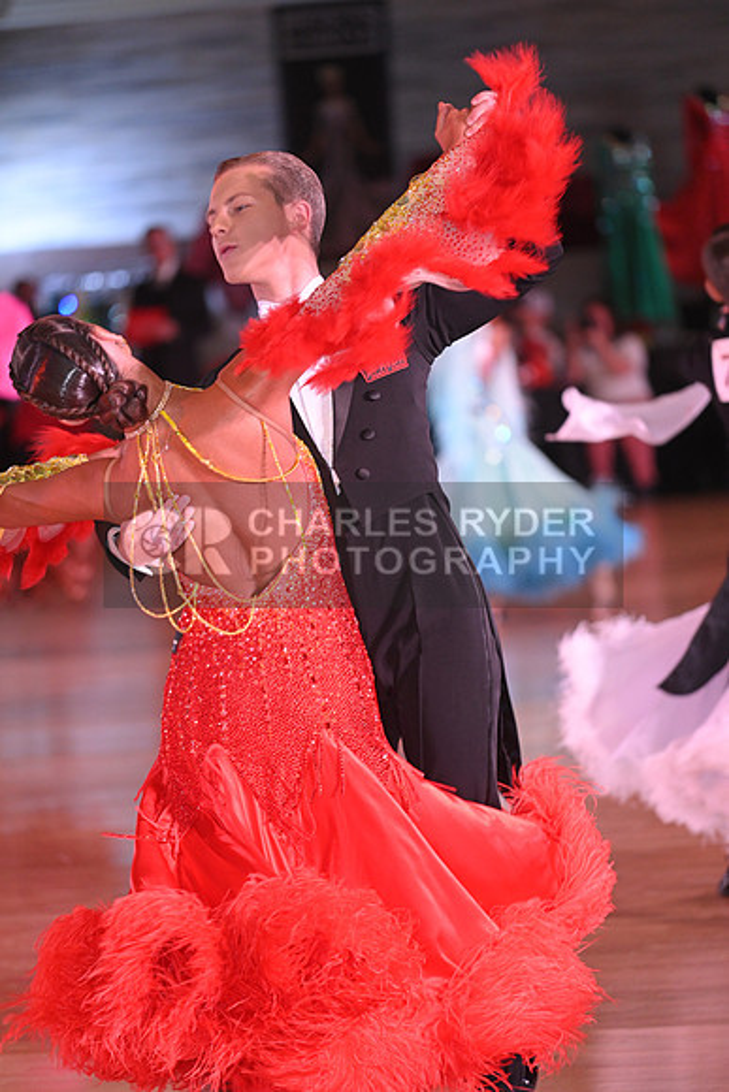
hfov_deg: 7.6
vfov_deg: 11.4
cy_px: 546
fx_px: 5464
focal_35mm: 180
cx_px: 364
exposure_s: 1/200
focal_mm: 180
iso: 2000
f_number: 4
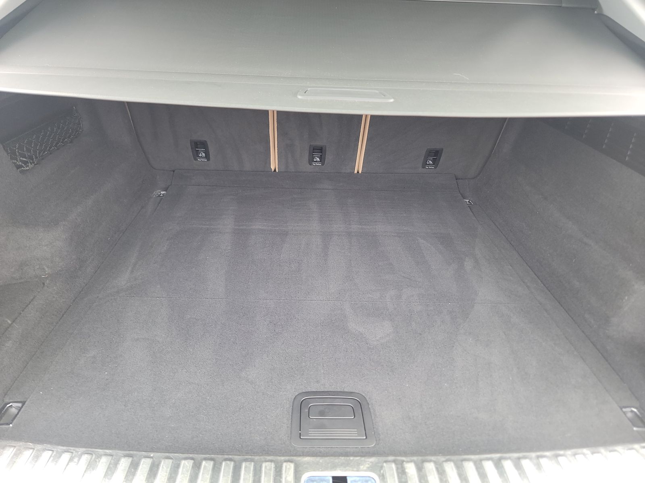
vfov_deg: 56.8
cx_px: 322
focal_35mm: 24
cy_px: 242
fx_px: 447
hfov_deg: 71.6
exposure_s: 1/59
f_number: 1.8
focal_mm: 6.7
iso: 148
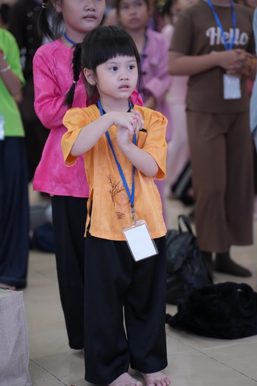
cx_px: 128
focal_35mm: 102
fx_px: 1093
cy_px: 193
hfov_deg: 13.4
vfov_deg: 20.0
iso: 3200
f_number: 2.8
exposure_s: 1/250
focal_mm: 102
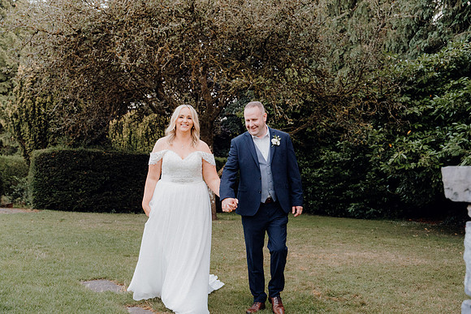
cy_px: 157
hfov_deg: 53.1
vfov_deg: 36.9
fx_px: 471
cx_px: 236
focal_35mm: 36
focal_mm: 36
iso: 4000
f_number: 3.5
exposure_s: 1/160
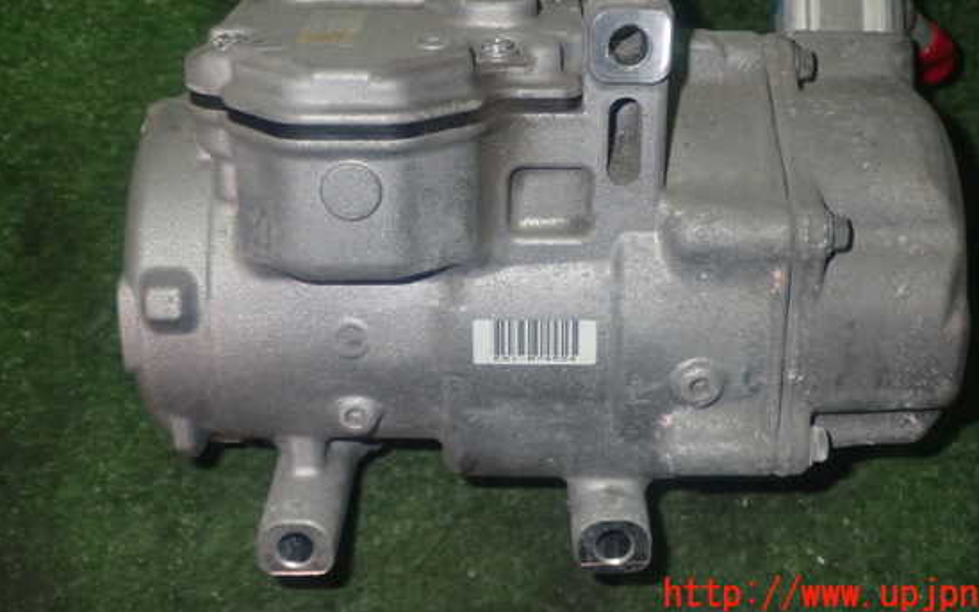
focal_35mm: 51
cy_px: 216
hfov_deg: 39.5
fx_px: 1361
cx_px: 531
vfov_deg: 25.2
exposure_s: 1/40
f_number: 9
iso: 640
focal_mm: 7.84
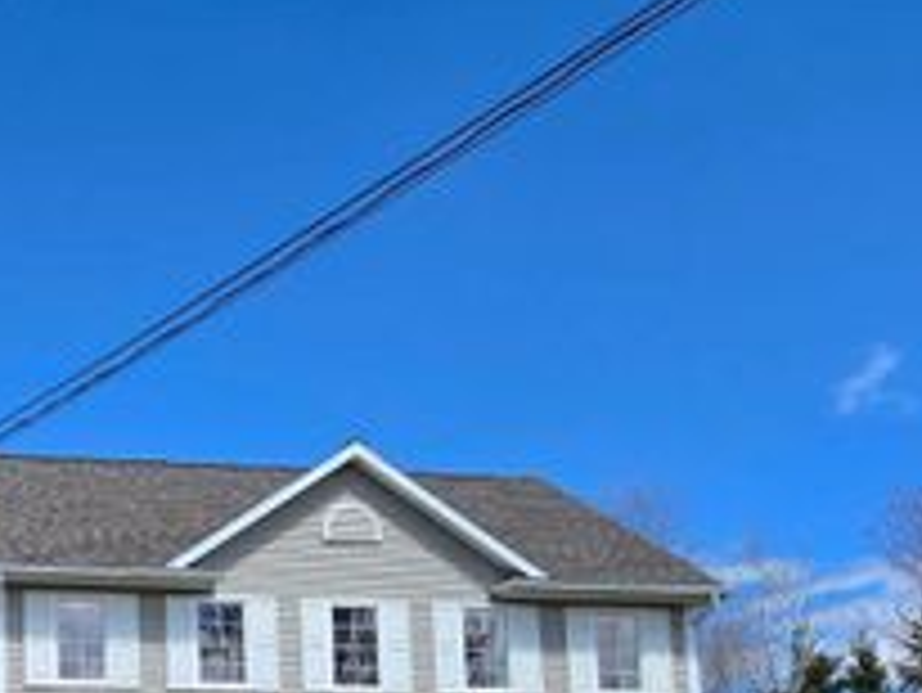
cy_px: 754
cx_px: -4
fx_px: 1492
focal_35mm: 56
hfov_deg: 31.7
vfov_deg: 24.5
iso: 25
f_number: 1.8
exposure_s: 1/1874
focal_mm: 5.4
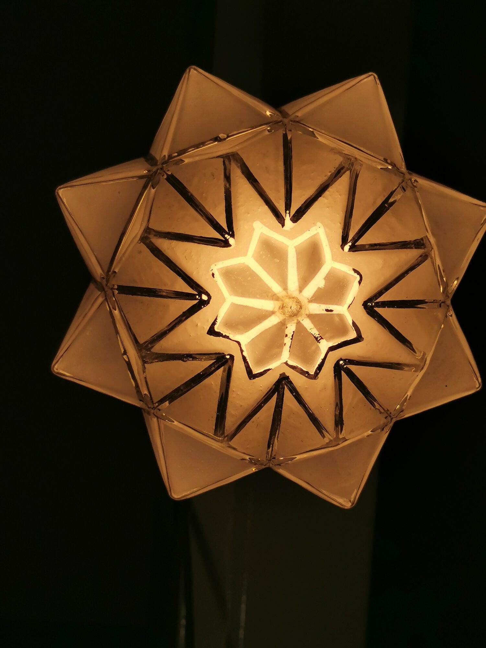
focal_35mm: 66
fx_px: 1235
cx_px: 243
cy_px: 324
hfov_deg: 22.3
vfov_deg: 29.4
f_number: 1.8
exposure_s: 1/6410
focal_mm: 5.58
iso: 50
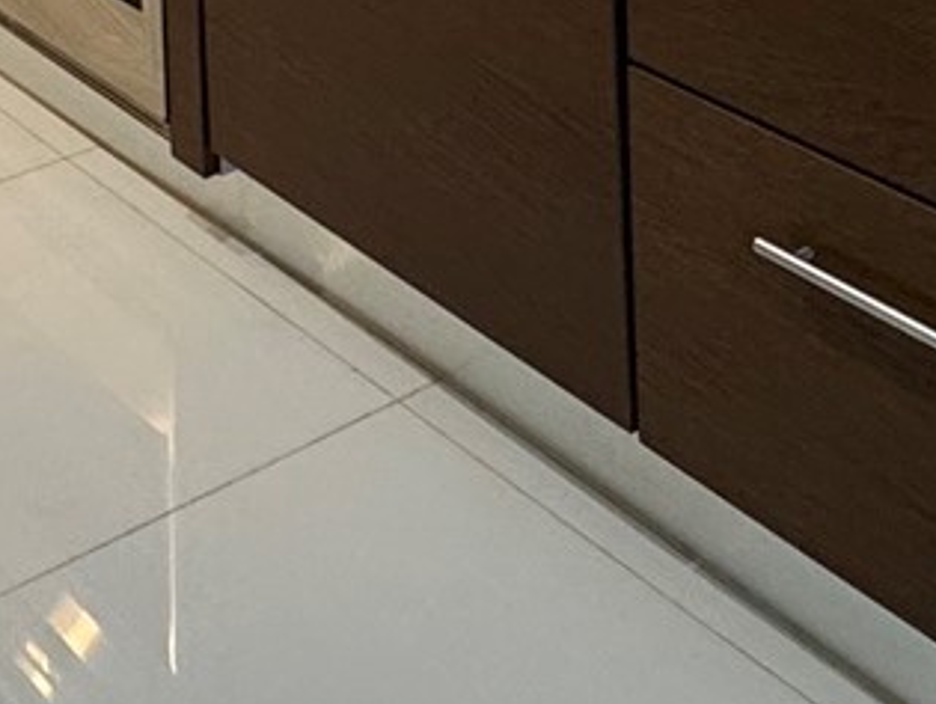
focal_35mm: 71
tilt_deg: -1.7
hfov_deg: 24.8
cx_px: -172
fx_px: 1922
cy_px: -799
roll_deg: +1.7
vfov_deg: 15.5
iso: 250
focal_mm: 2.22
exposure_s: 1/120
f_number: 2.2
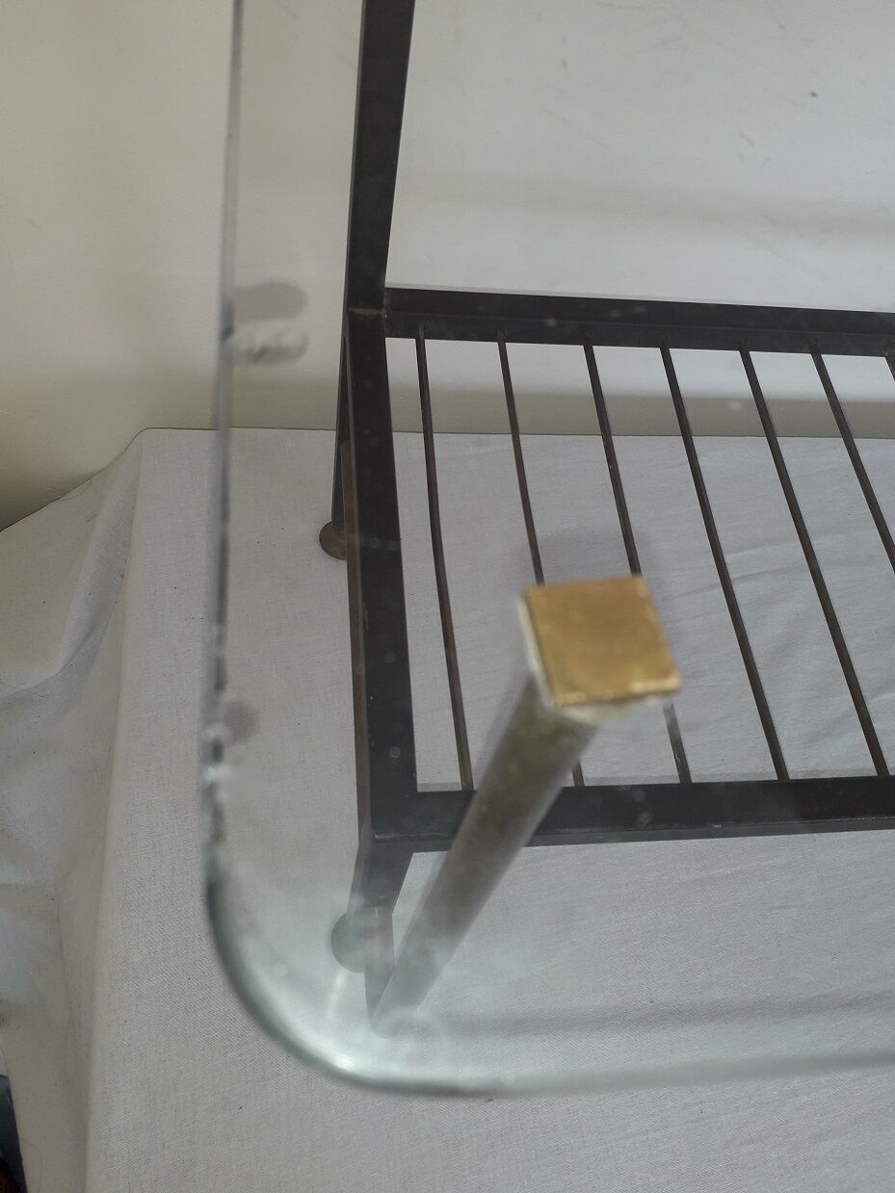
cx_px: 448
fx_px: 931
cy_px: 596
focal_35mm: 27
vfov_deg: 65.3
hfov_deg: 51.3
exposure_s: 1/133
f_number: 1.9
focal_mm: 3.6
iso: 40
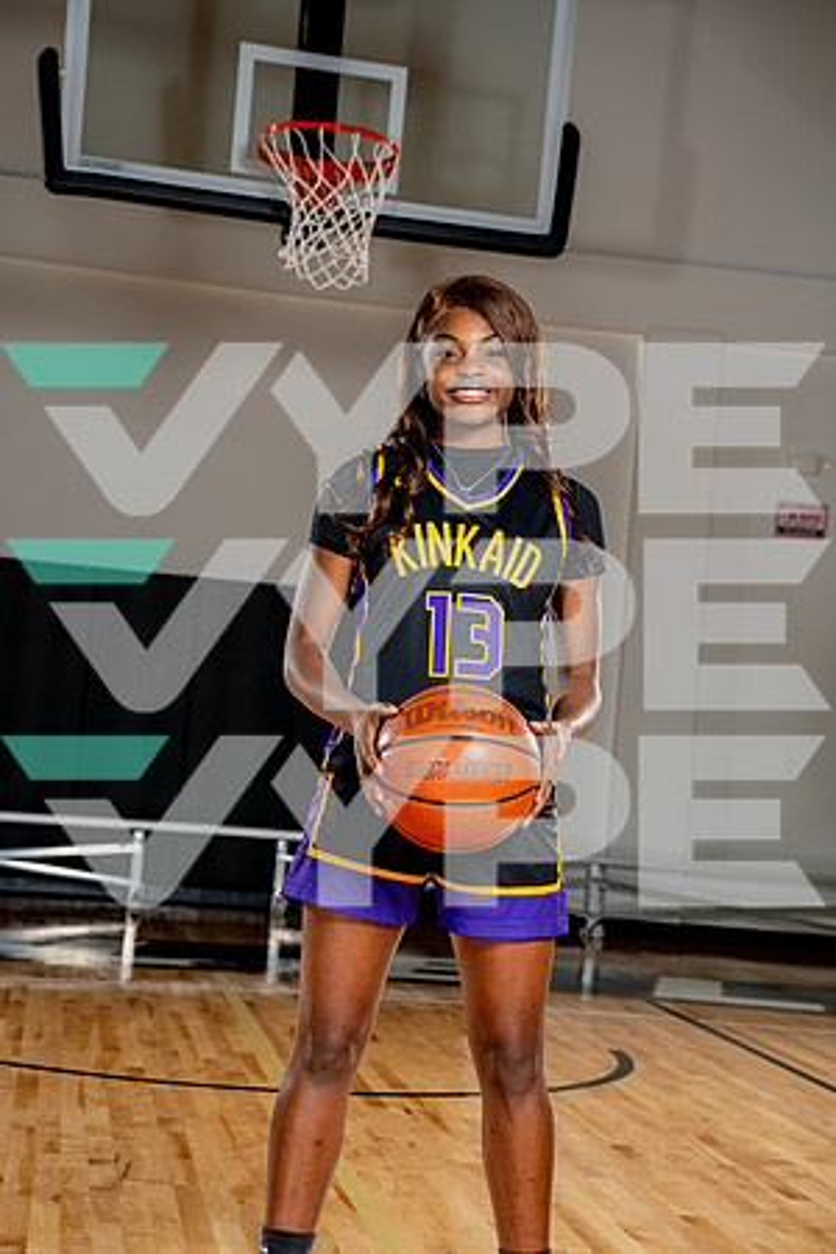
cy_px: 627
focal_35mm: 60
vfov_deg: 33.4
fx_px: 2090
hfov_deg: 22.6
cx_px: 418
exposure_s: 1/250
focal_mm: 60
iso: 200
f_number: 5.6
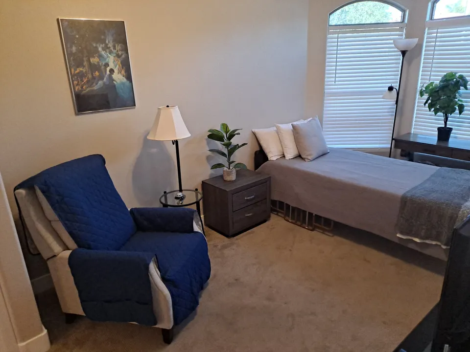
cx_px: 235
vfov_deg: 54.9
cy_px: 176
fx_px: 339
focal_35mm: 25
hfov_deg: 69.4
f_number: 2
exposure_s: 1/60
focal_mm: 4.6
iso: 320
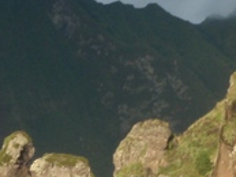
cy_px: 320
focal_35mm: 263
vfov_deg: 5.6
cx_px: 23
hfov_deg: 7.5
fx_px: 1794
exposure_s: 1/160
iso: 64
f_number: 4.5
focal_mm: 10.34
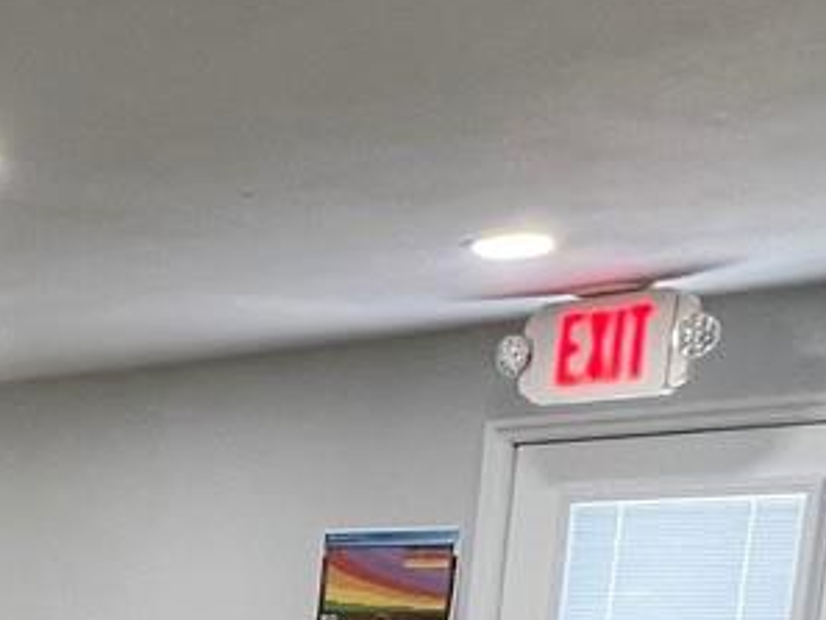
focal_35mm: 70
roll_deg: +0.8
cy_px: 940
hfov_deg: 22.7
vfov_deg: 18.5
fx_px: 1671
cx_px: -409
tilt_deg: -9.2
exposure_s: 1/60
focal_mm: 1.57
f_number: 1.8
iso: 125
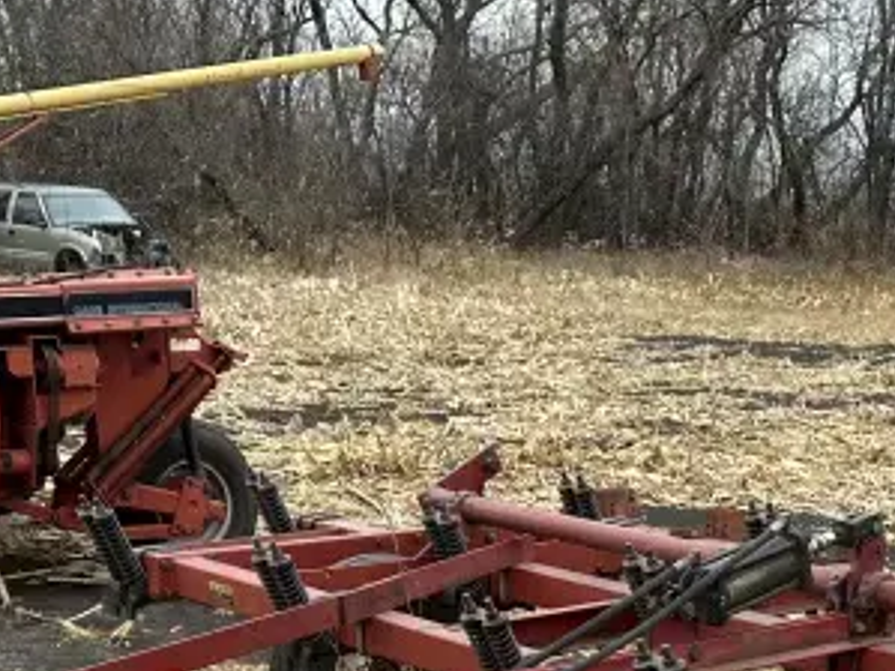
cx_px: 659
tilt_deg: -19.8
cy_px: 1004
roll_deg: -0.4
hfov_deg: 25.1
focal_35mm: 77
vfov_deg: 17.3
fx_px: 1990
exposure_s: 1/177
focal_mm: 6.86
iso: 64
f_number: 1.78
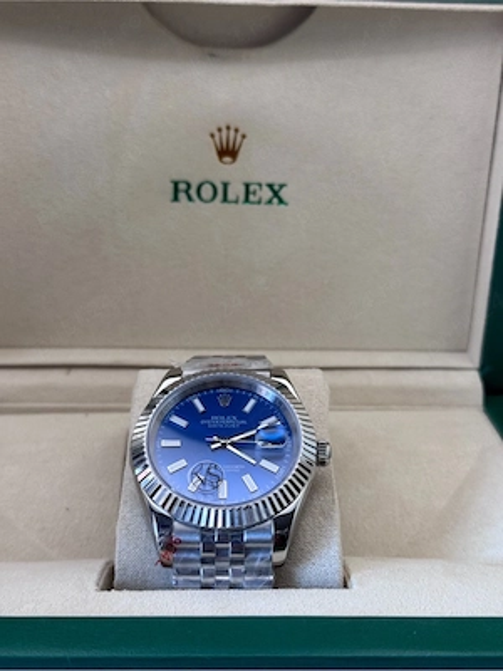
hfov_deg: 30.3
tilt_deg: -18.9
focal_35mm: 48
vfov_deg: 39.7
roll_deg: -1.7
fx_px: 930
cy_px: 336
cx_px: 252
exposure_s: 1/121
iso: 100
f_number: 1.78
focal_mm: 6.76
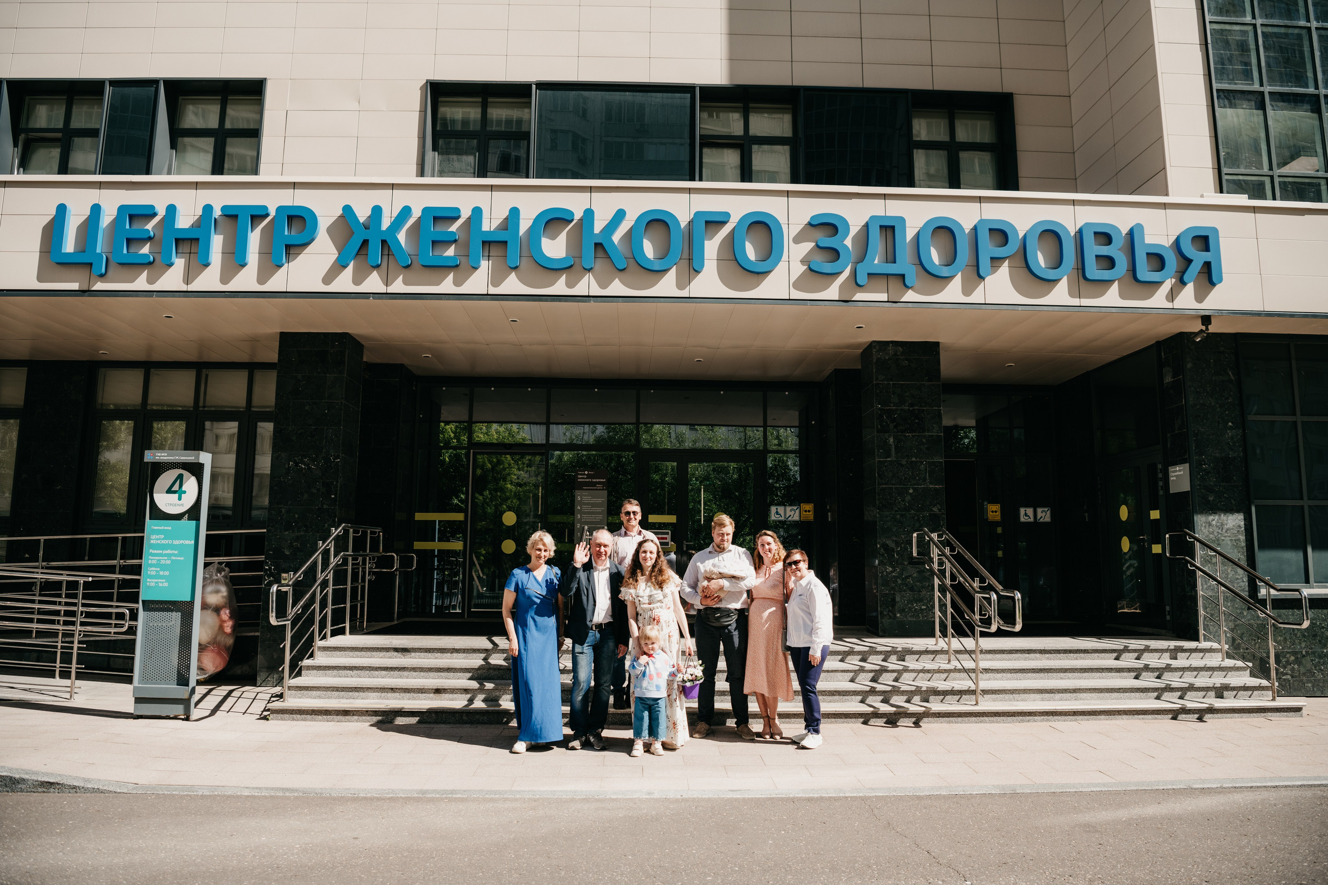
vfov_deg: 49.6
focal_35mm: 26
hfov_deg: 69.4
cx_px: 664
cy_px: 442
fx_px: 959
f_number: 4.5
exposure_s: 1/500
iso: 64
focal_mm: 26
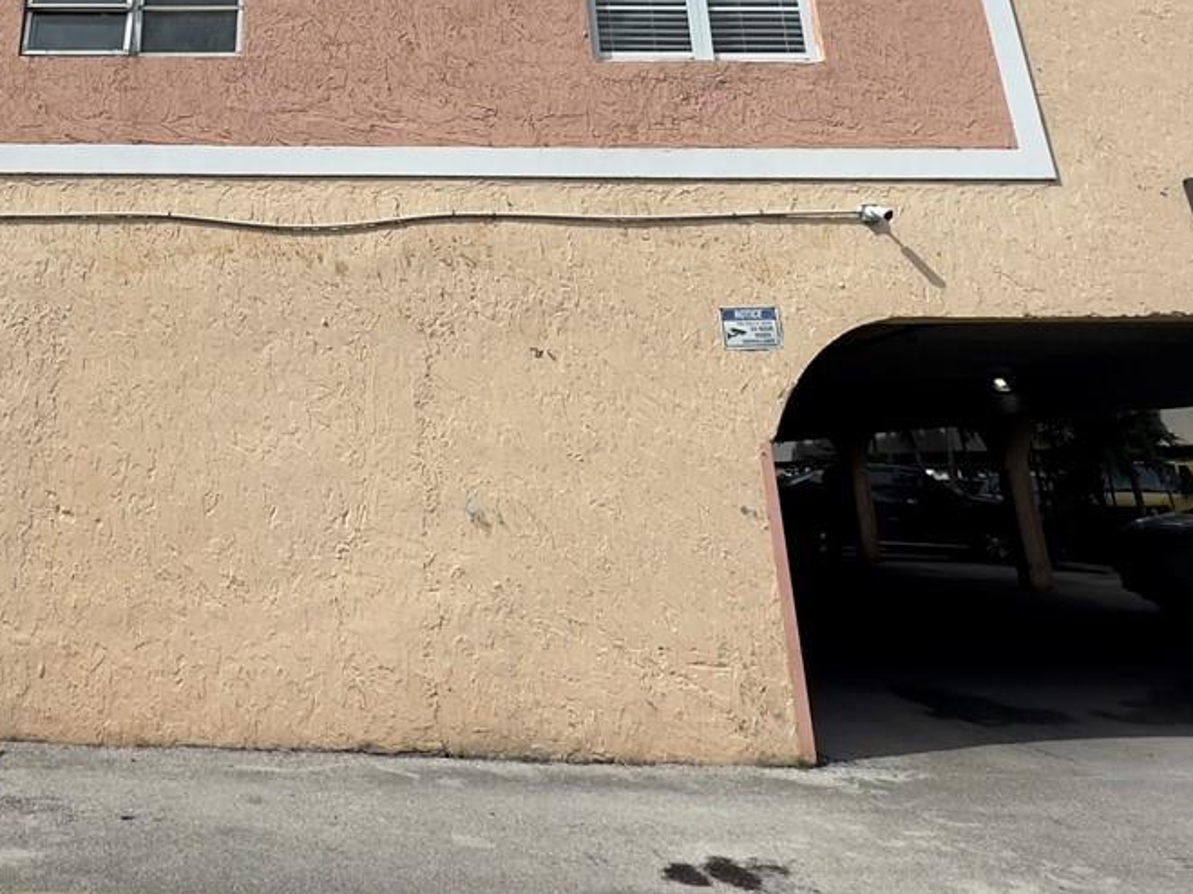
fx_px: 1172
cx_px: 320
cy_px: -31
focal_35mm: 34
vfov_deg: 36.8
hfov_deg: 52.0
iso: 50
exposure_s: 1/3731
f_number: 2.2
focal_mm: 2.22
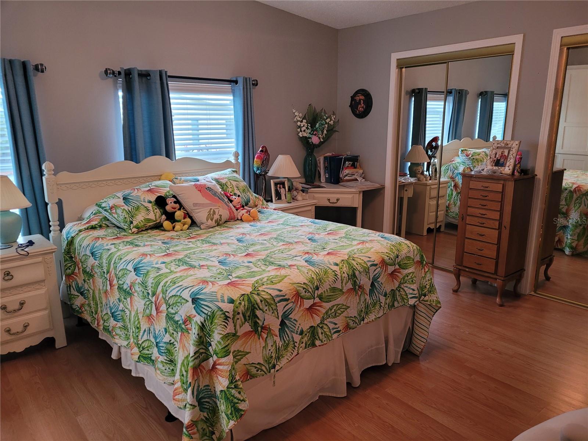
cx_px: 294
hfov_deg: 67.3
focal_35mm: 26
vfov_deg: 53.1
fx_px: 442
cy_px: 220
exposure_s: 1/40
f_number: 1.8
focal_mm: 5.4
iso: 200
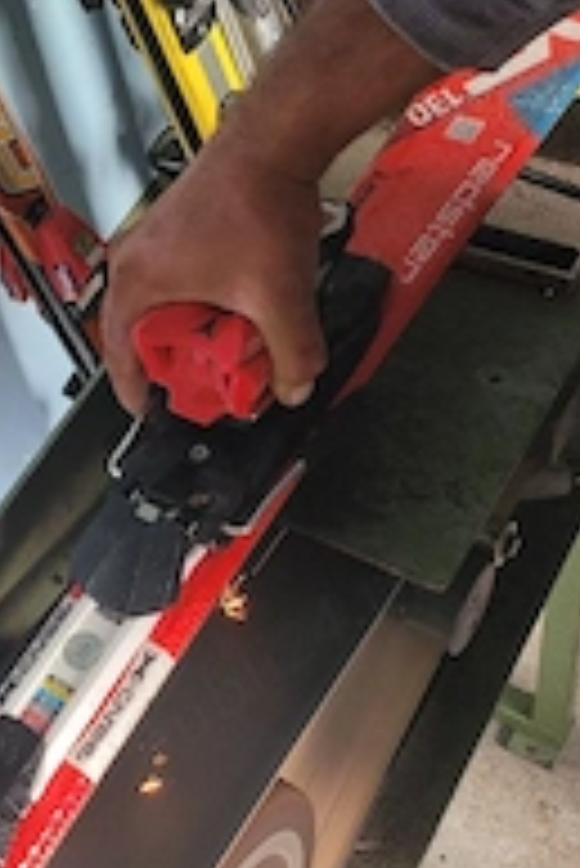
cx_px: 18
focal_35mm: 56
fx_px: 1351
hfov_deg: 23.4
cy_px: 364
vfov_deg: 35.5
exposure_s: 1/100
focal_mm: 5
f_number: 1.8
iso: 200
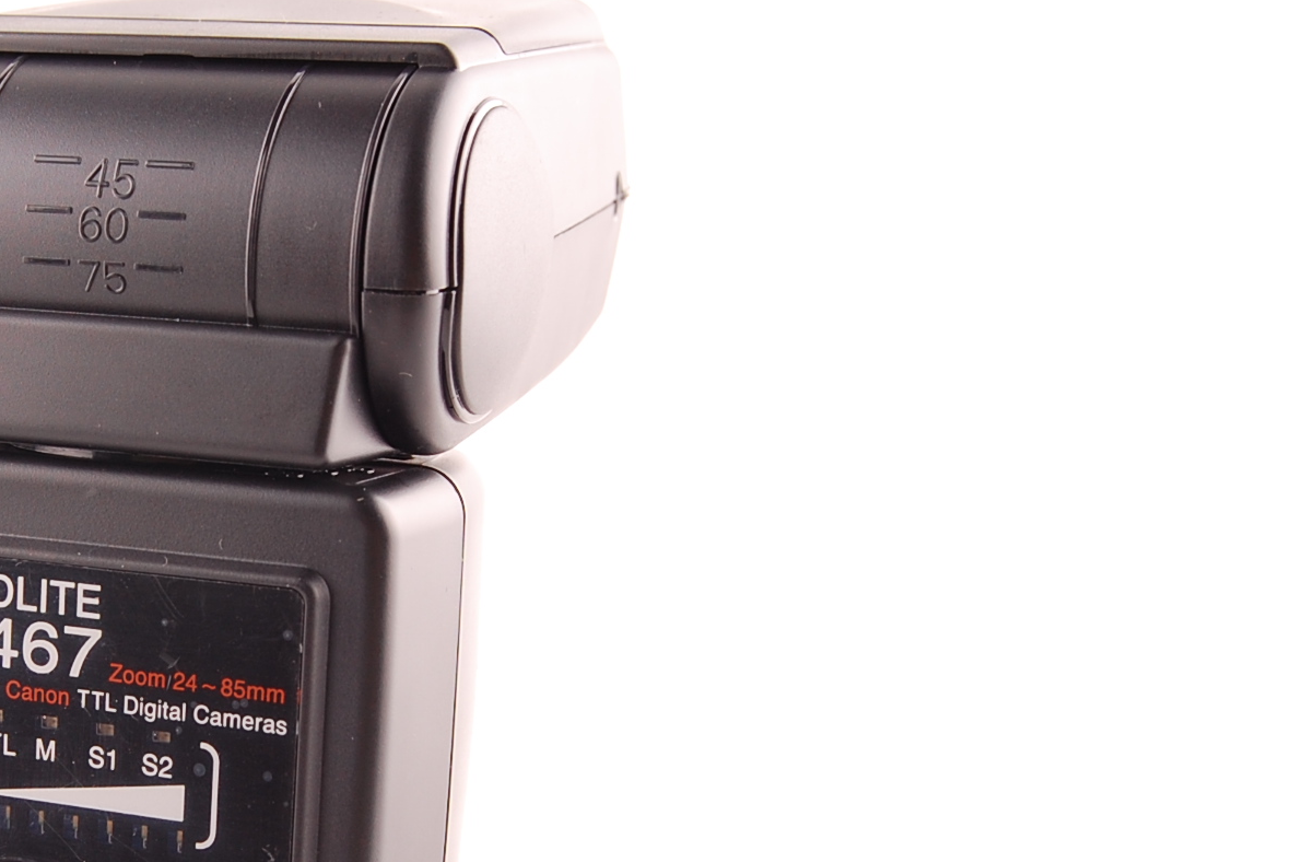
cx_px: 138
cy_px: 674
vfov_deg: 16.9
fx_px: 2871
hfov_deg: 24.6
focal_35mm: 80
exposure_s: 1/250
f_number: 8
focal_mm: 28
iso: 200
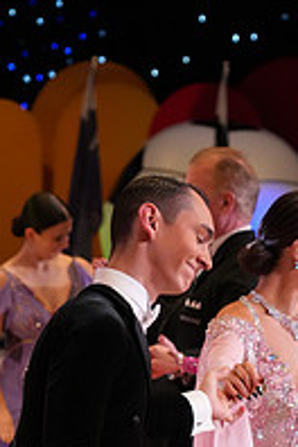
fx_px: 2794
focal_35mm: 225
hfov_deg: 6.1
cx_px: 198
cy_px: 567
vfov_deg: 9.0
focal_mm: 77
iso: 3200
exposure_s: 1/500
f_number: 4
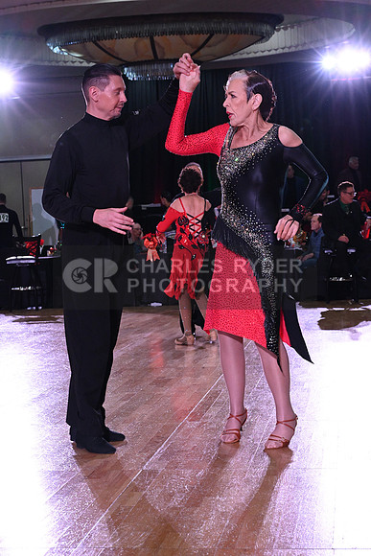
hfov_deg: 21.6
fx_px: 973
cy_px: 278
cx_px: 186
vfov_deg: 31.9
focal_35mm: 63
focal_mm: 63
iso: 5000
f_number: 8
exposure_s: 1/320
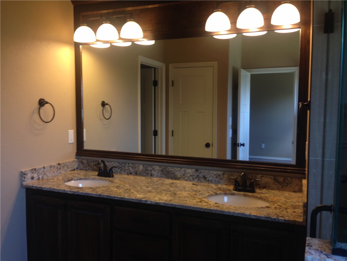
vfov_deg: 42.9
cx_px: 174
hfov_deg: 55.4
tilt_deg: -5.0
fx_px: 331
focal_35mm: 33
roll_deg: +0.1
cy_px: 130
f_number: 2.4
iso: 50
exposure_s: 1/30
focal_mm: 4.12
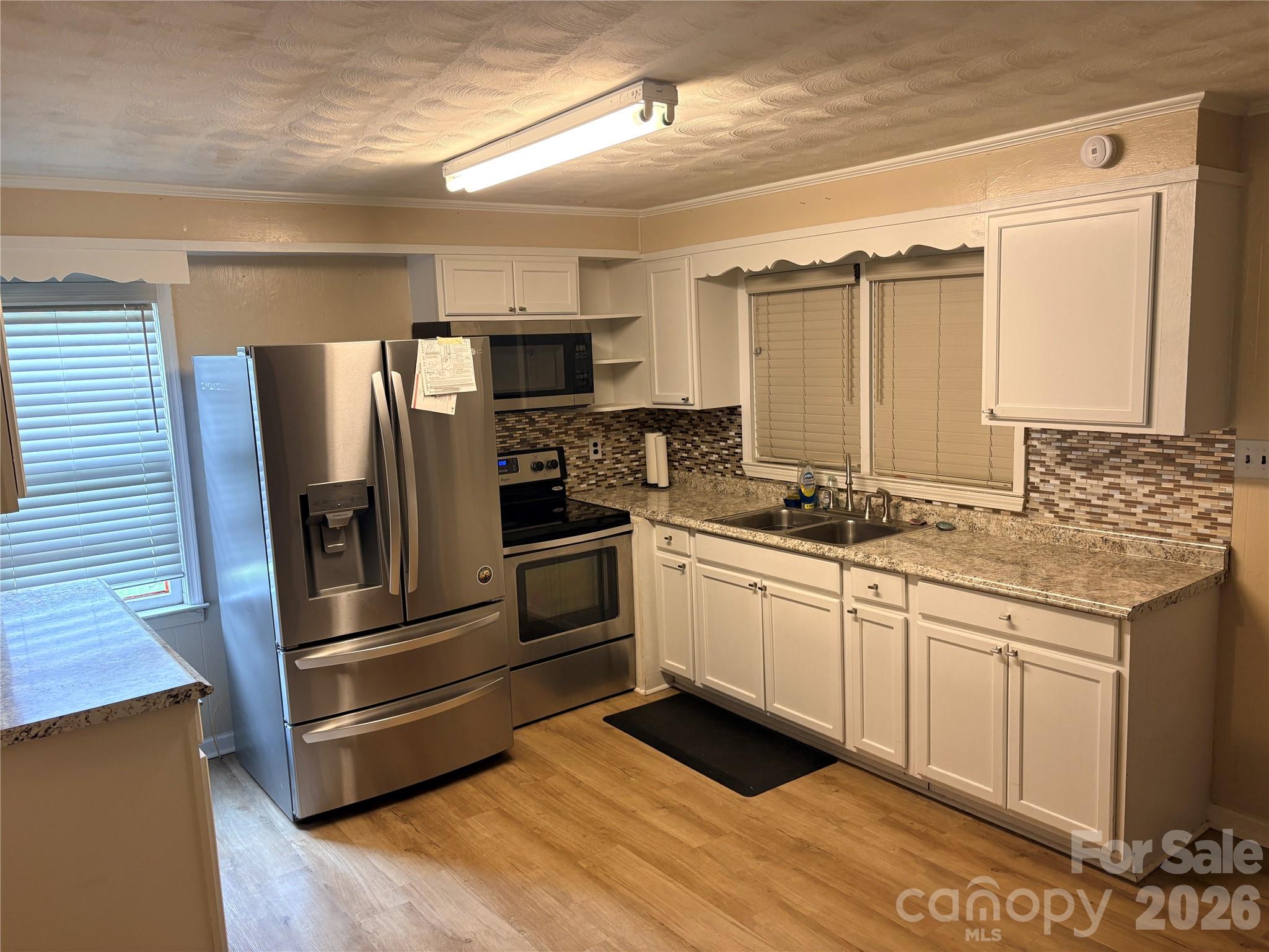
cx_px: 634
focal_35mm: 26
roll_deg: +2.6
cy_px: 476
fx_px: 953
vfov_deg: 53.1
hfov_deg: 67.3
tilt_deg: -6.2
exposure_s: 1/60
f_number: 1.6
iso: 100
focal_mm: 5.96
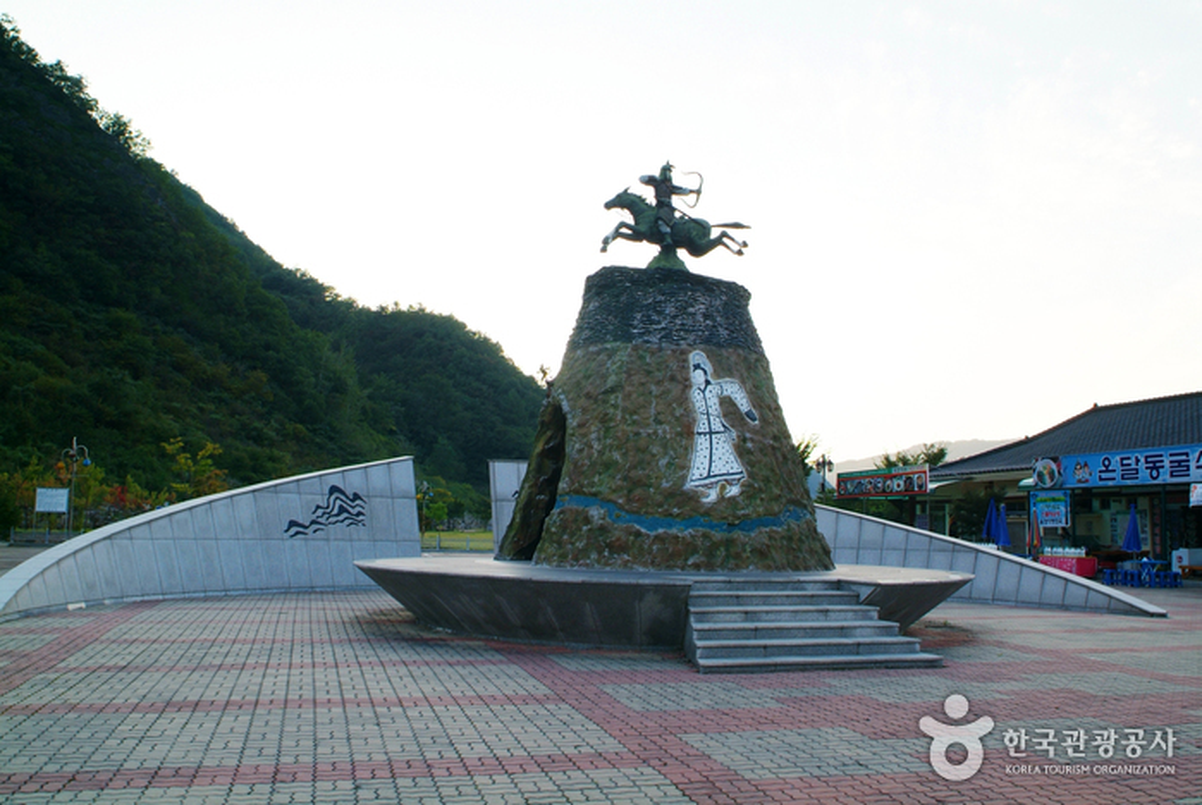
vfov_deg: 43.7
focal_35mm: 30
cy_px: 402
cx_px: 601
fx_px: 1003
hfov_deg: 61.9
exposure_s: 1/180
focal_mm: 20
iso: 400
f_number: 6.7
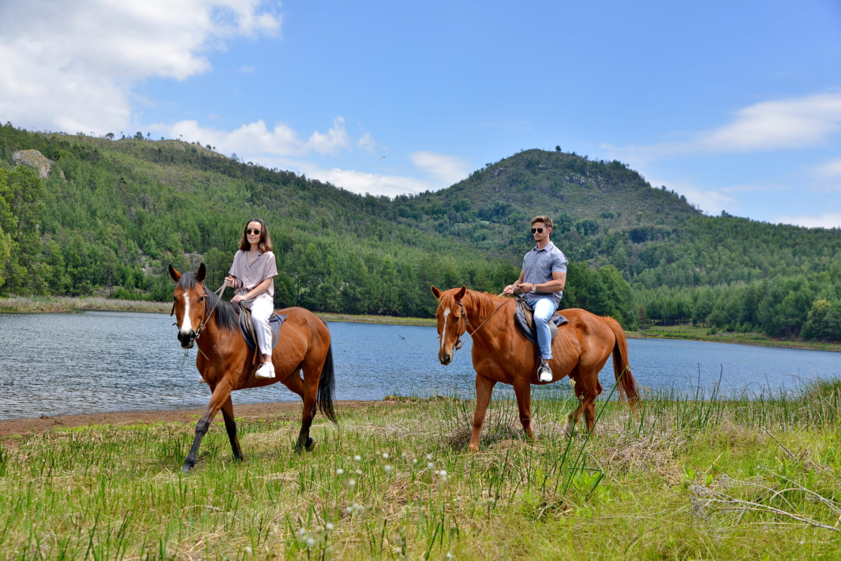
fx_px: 888
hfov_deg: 50.7
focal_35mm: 38
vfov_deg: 35.1
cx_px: 420
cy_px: 280
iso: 320
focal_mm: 38
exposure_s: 1/800
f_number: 6.3
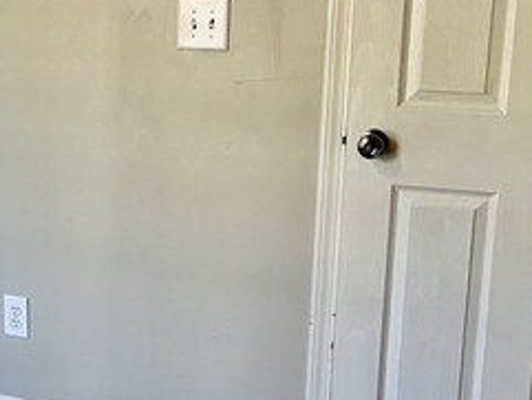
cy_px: 179
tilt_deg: -11.8
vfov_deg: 21.3
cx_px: 0
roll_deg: +0.9
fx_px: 1061
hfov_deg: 26.6
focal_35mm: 69
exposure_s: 1/60
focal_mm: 5.1
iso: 125
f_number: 1.6
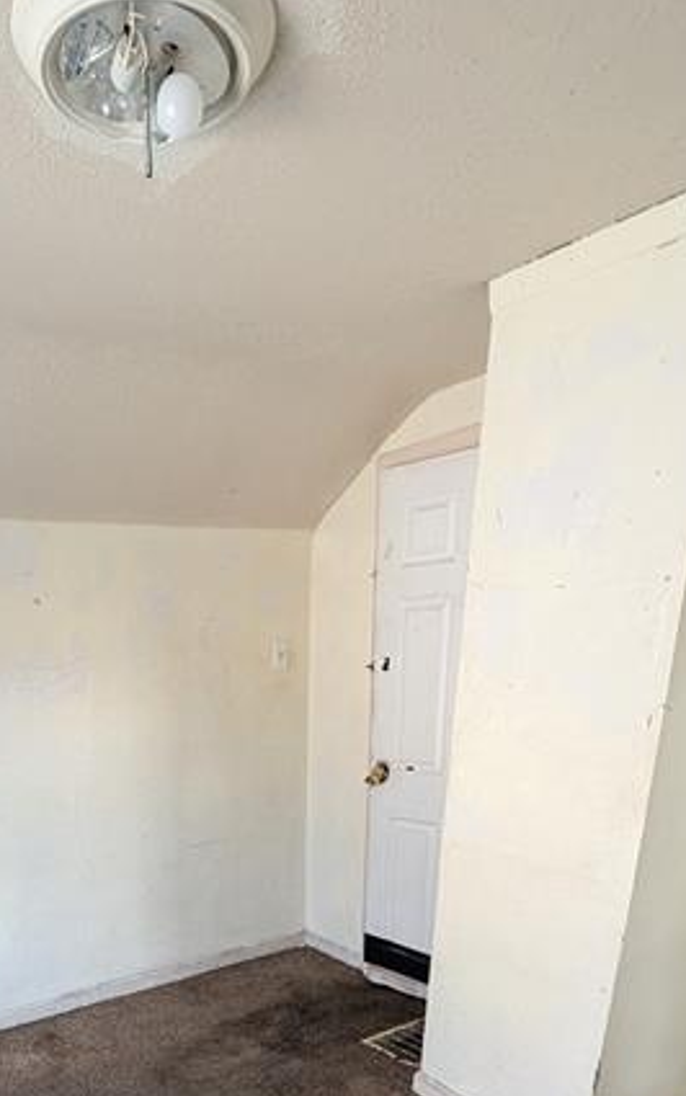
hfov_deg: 51.0
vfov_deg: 67.6
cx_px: 181
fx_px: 687
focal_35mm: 23
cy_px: 921
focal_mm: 2.02
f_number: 1.7
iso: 359
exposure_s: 1/61.2
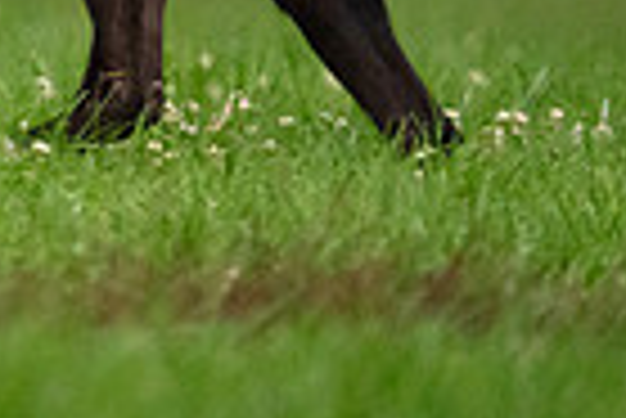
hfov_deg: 0.8
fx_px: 43569
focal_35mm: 2503
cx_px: -279
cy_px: -326
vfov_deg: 0.6
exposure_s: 1/2000
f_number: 6.3
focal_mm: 600
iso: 6400
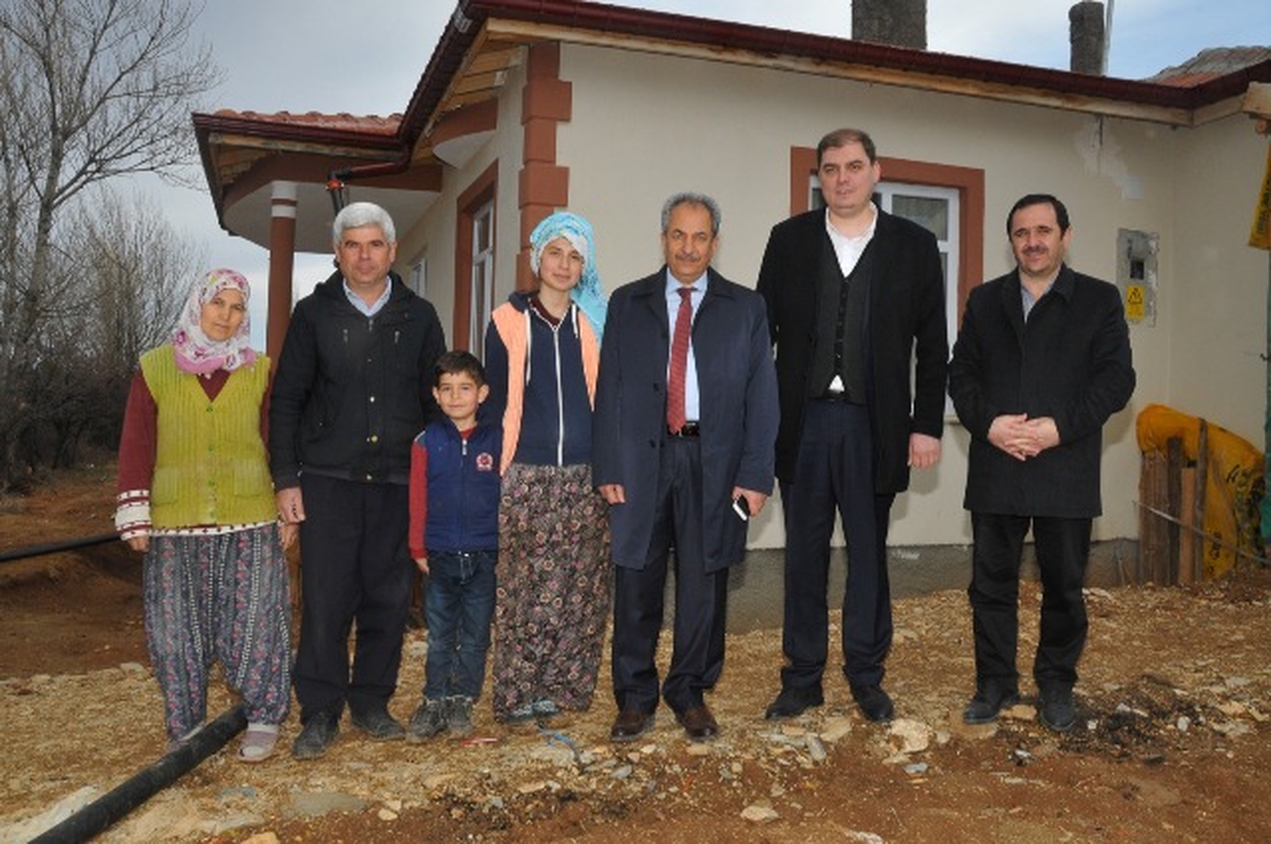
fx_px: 1058
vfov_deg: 43.5
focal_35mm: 30
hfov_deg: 62.0
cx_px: 636
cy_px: 422
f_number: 16
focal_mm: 20
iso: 640
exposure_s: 1/250
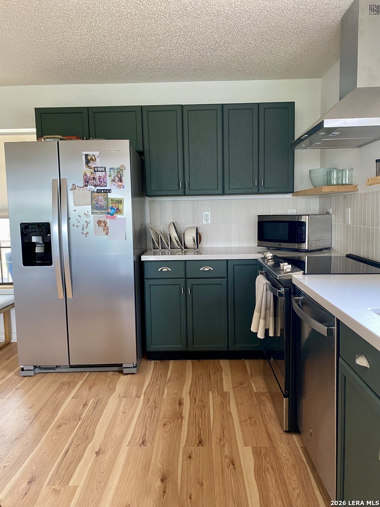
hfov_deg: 53.1
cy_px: 254
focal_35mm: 26
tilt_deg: -5.1
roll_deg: +1.3
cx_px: 190
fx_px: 381
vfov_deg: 67.3
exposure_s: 1/65
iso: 125
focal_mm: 4.25
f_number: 1.8
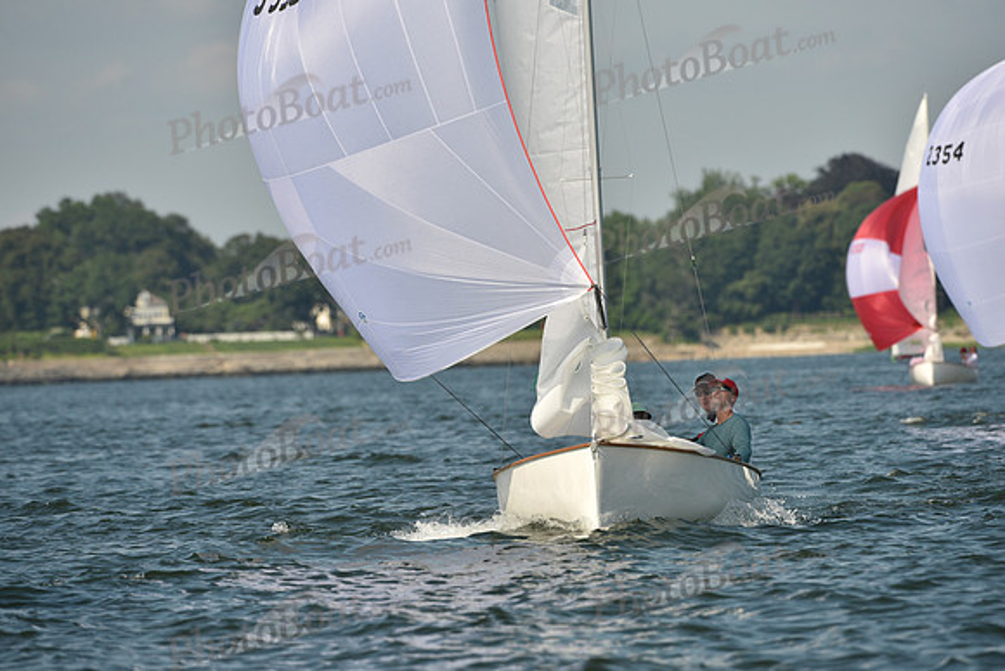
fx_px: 11169
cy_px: 336
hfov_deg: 5.2
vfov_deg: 3.4
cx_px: 502
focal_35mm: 400
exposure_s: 1/1250
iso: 250
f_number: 7.1
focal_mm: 400
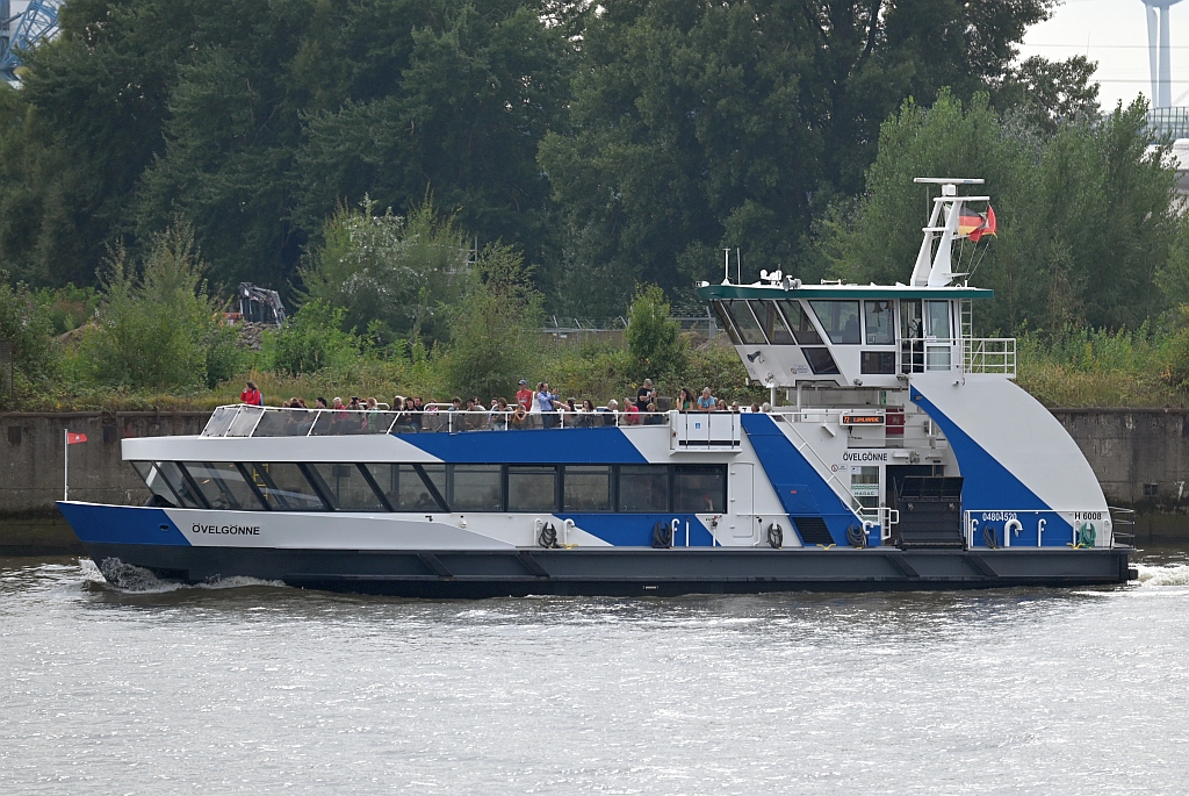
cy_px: 398
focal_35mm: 290
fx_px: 9587
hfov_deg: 7.1
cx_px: 594
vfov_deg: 4.8
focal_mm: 290
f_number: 5.6
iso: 200
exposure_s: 1/1250
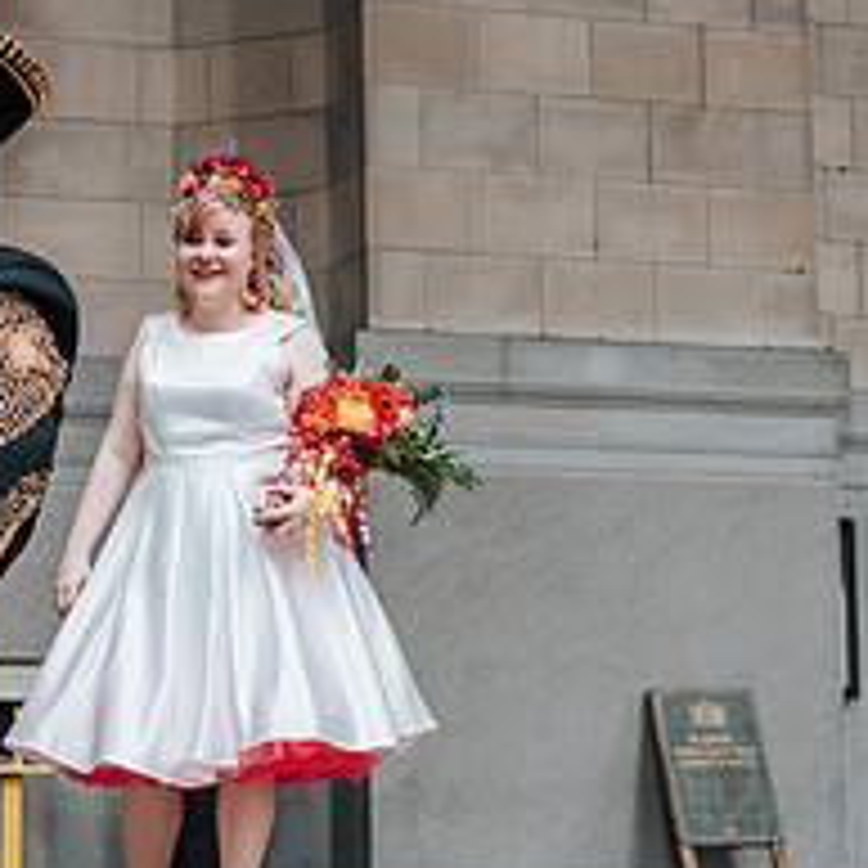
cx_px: 109
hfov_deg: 16.2
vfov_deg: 16.4
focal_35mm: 106
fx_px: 3007
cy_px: 525
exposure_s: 1/800
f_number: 3.5
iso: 400
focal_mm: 35
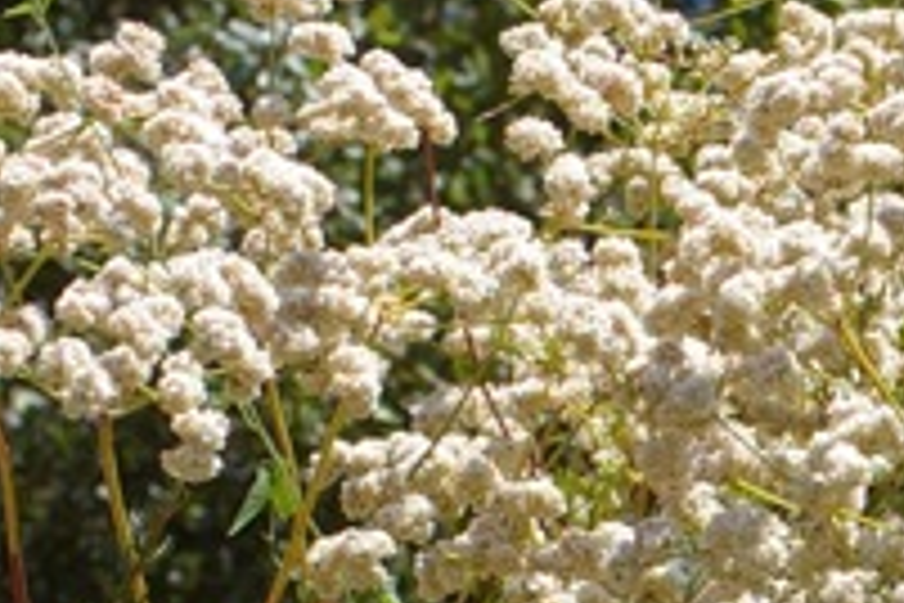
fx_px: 9366
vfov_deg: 3.7
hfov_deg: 5.4
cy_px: 1082
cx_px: 1669
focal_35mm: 373
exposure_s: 1/350
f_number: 8
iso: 200
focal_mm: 50
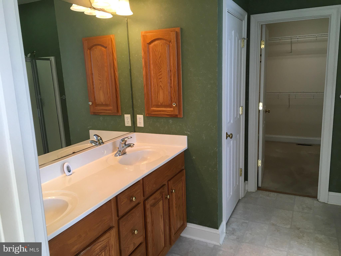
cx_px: 170
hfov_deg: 61.7
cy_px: 128
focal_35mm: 29
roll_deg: +2.6
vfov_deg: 48.2
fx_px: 286
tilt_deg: -9.2
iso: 25
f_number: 2.2
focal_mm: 4.15
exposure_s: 1/40
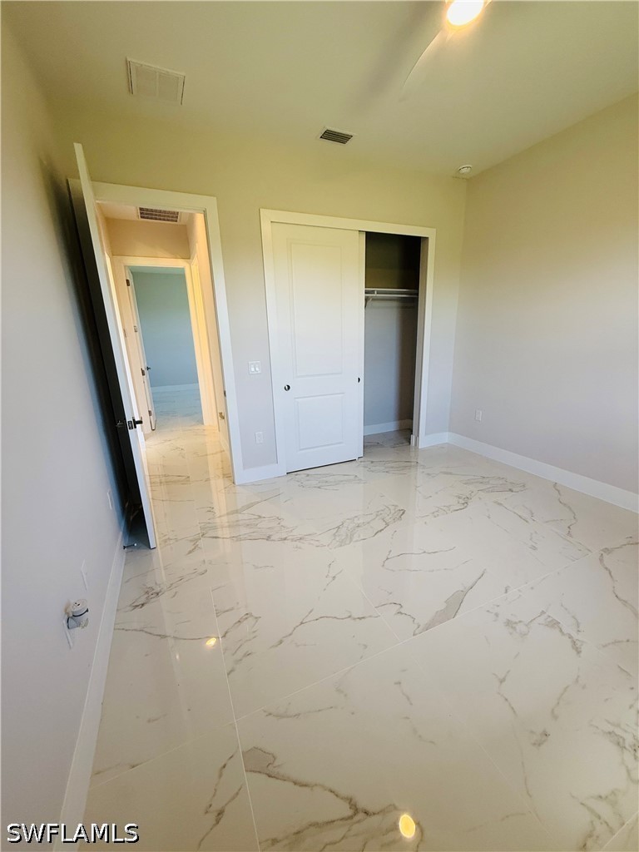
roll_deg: +1.3
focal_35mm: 14
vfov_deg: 102.1
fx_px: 345
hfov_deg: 85.7
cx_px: 320
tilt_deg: -14.3
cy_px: 426
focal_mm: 2.22
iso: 160
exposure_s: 1/120
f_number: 2.2
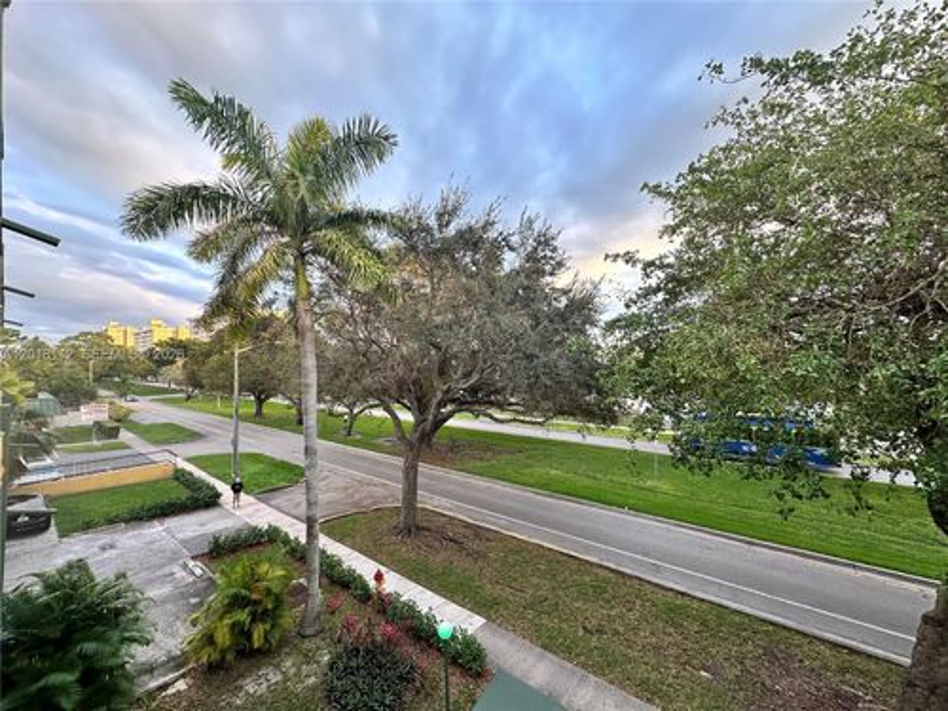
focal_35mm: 14
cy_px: 356
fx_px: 383
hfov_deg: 102.1
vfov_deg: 85.7
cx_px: 474
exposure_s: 1/99
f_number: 2.2
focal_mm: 2.22
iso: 100
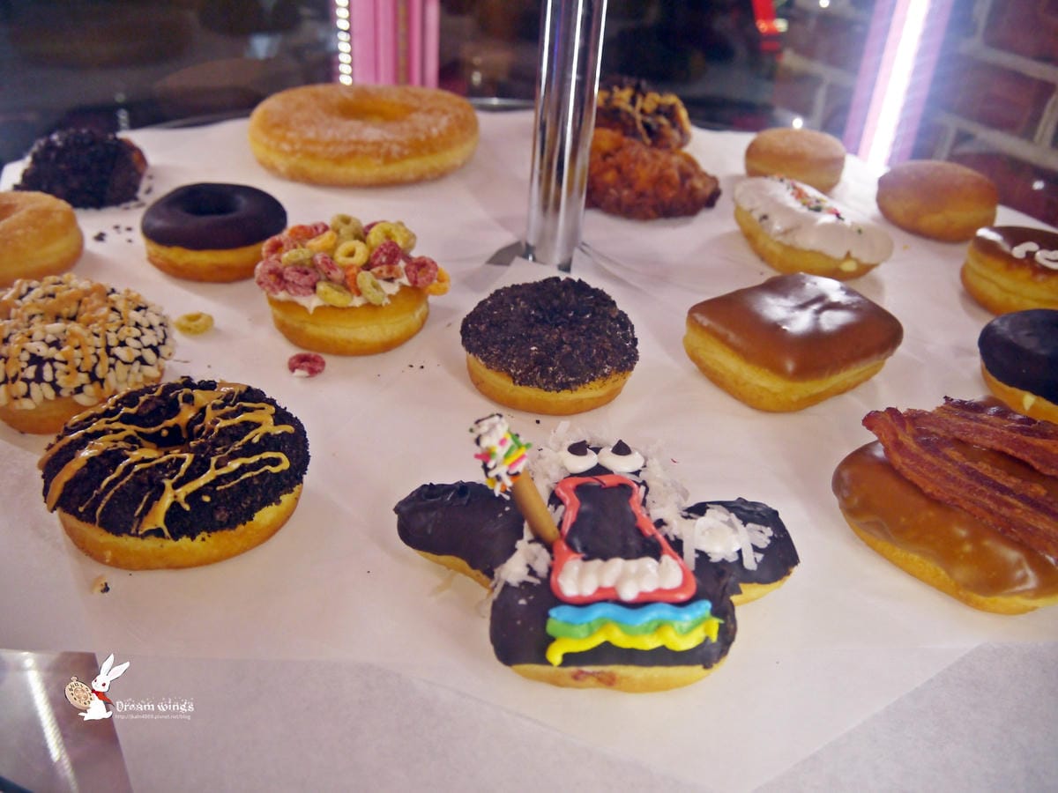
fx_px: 856
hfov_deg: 63.4
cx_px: 529
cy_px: 396
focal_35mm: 28
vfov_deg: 49.7
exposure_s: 1/125
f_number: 3.5
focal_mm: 14
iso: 640
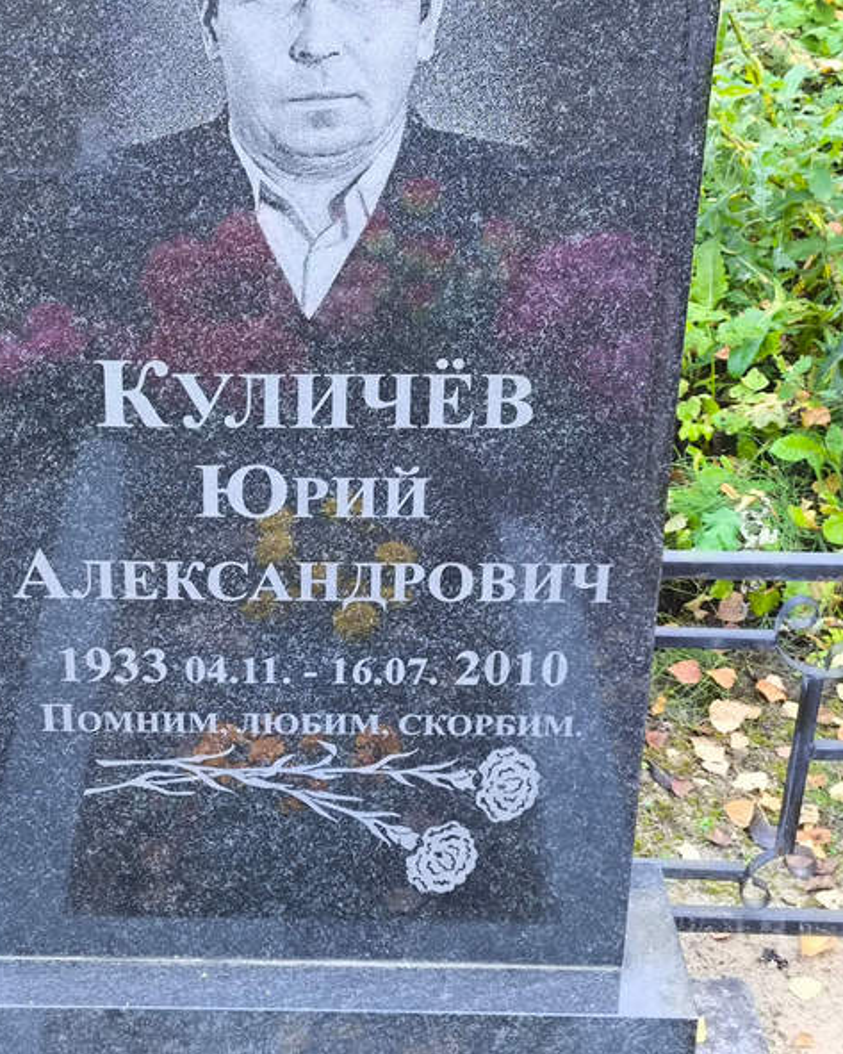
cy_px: 533
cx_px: 231
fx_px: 2058
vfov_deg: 28.7
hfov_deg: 23.0
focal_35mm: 66
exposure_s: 1/50
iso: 100
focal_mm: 4.71
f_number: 1.7
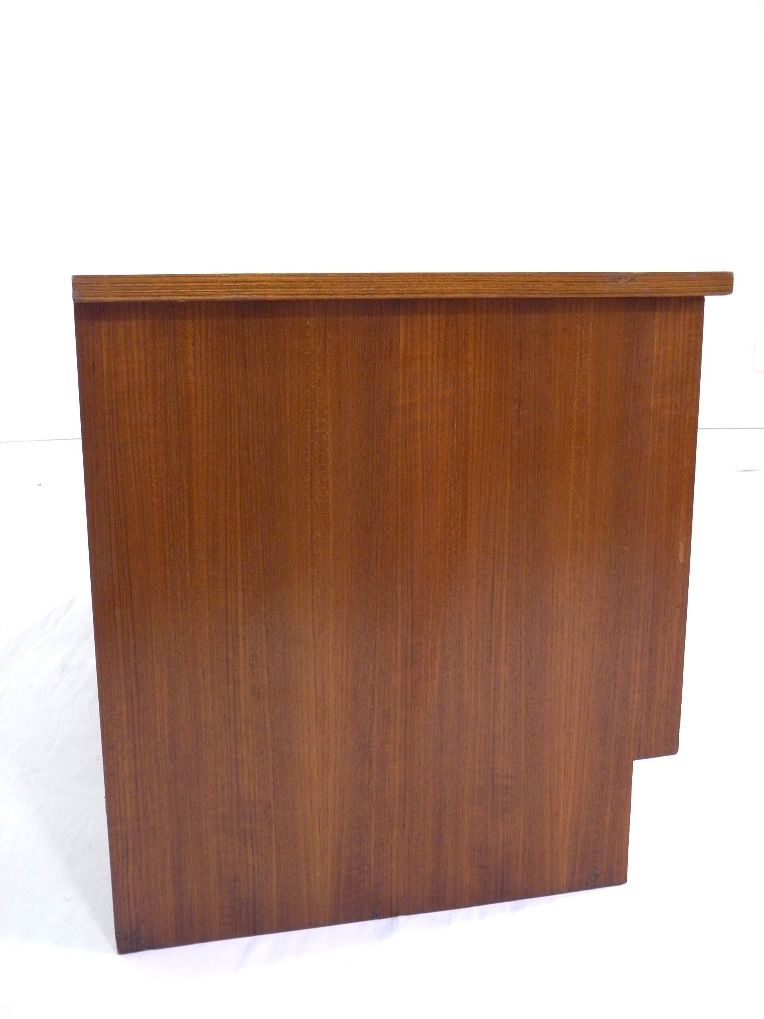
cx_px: 382
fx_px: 1059
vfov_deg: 51.4
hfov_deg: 39.7
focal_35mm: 36
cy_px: 510
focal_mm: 6.4
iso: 200
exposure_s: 1/13
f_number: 3.7
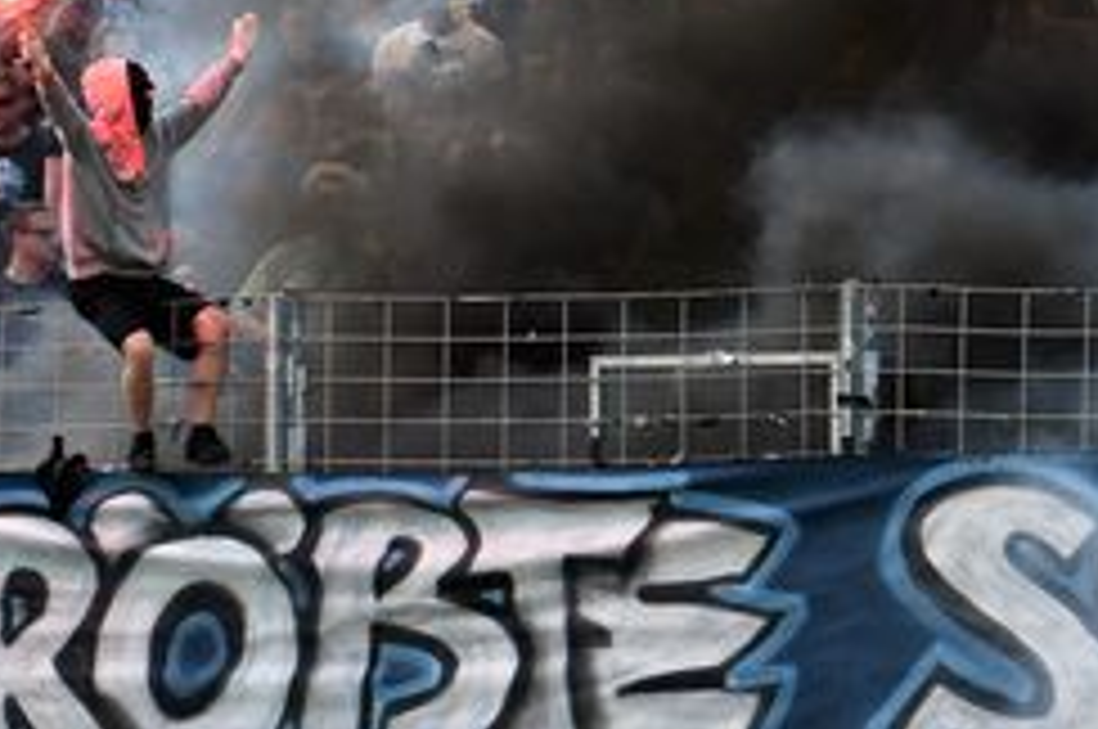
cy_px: 364
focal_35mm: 702
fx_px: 21382
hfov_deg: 2.9
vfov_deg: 2.0
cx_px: 346
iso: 180
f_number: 4.5
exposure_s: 1/1000
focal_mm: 200
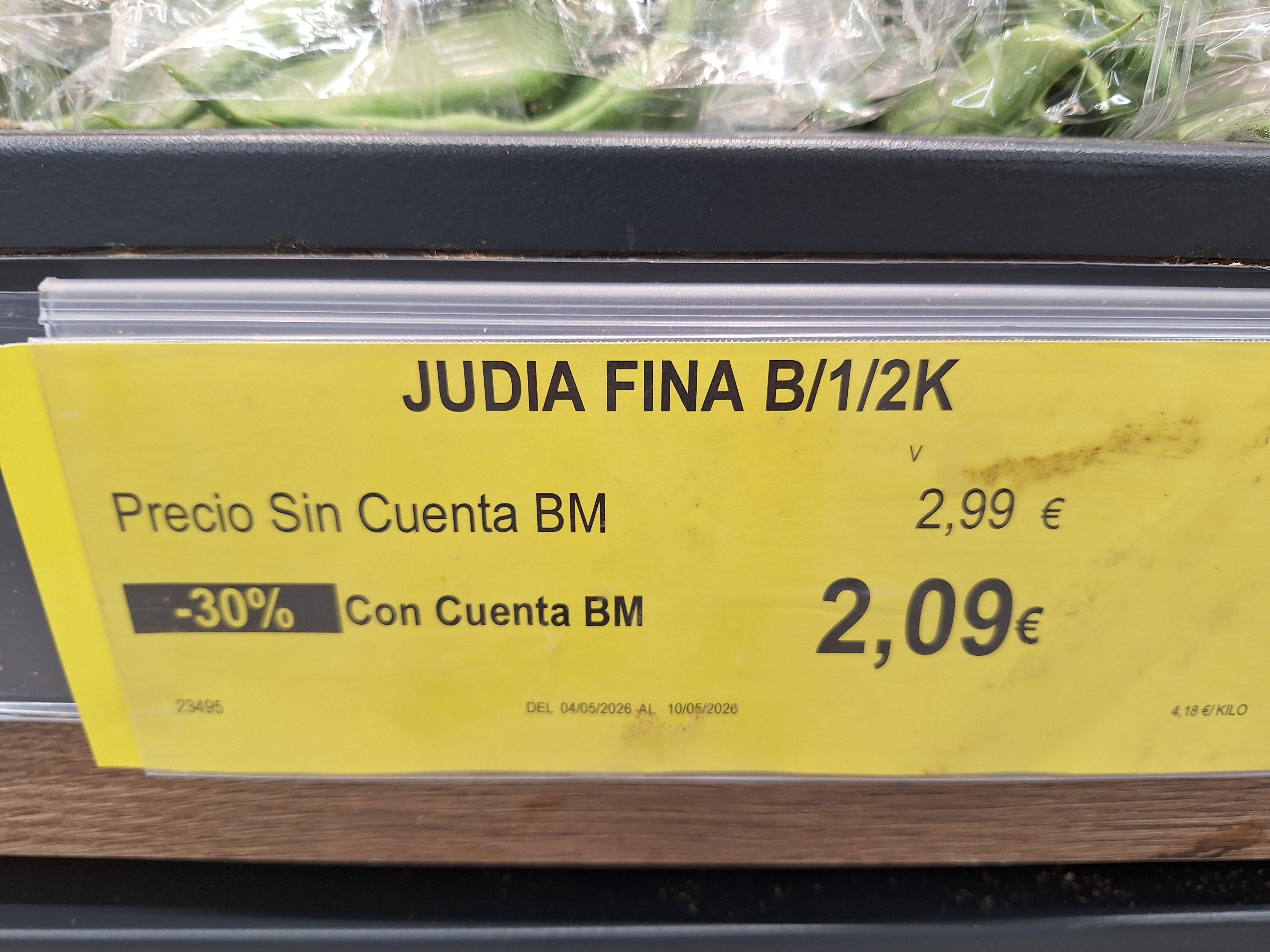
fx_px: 844
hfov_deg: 73.9
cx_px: 635
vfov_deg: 58.9
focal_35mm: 23
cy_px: 476
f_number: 1.8
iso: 40
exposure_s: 1/50
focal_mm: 5.54
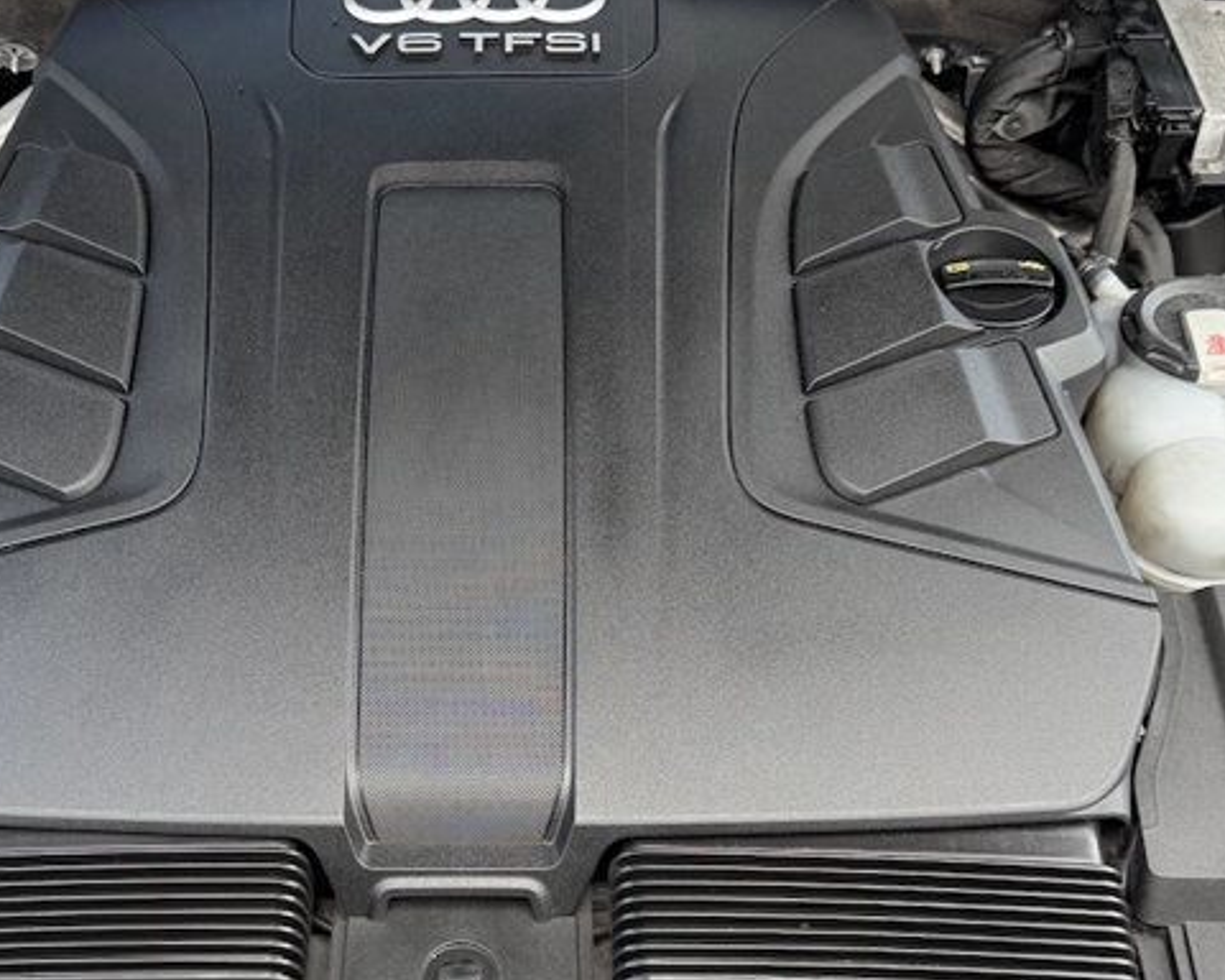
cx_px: 490
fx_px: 1813
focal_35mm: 50
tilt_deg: -49.6
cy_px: 681
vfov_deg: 30.0
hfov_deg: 37.2
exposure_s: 1/336
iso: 100
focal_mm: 6.76
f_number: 1.78
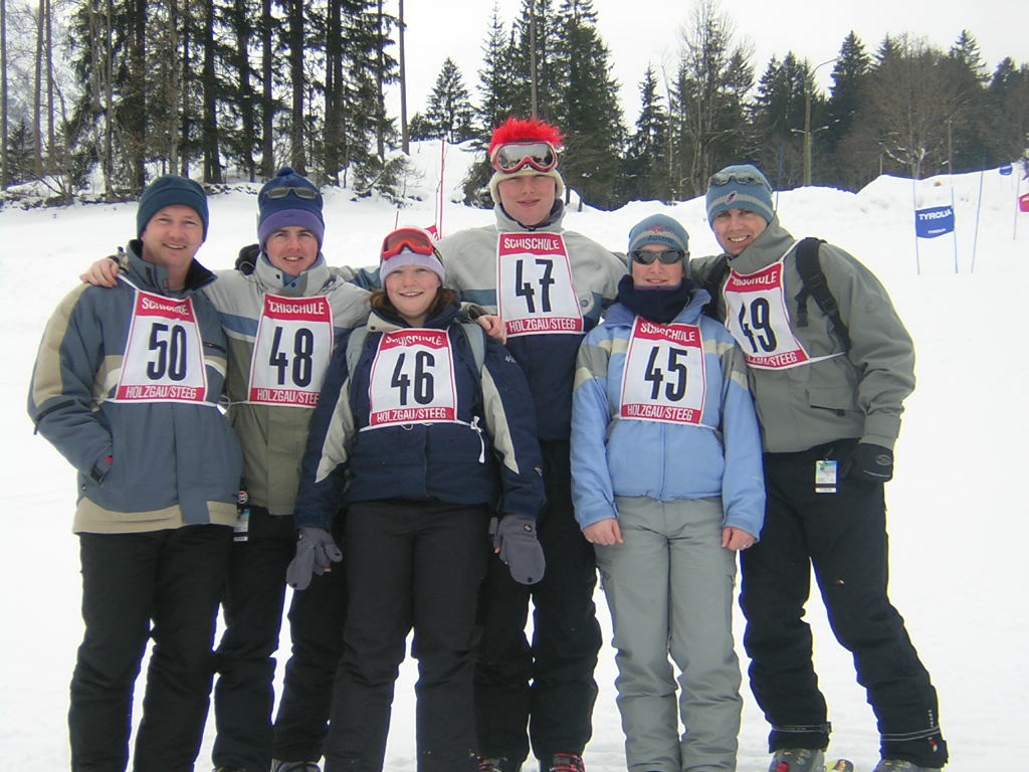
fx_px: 1843
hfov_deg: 31.2
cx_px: 514
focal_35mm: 62
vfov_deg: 23.7
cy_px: 386
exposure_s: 1/308
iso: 100
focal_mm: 8.1
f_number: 3.4
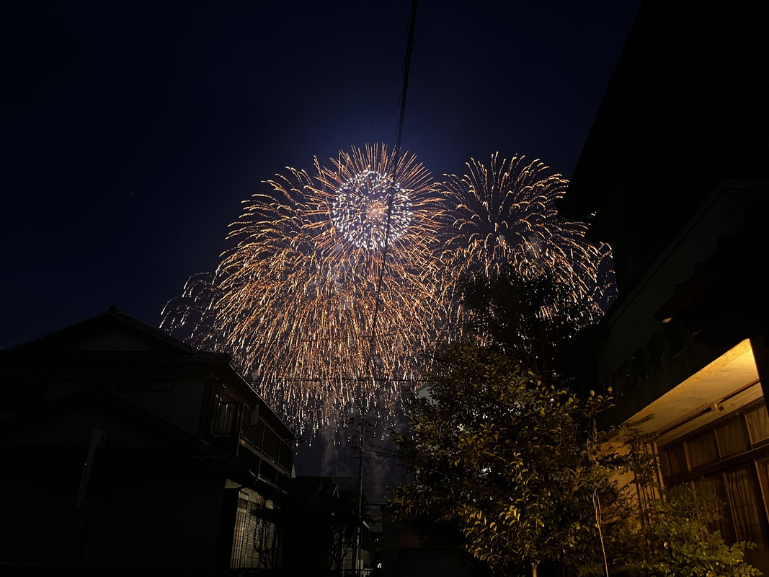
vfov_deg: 53.1
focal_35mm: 26
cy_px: 288
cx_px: 384
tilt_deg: +28.0
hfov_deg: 67.3
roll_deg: -0.5
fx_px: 578
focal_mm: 5.1
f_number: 1.6
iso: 1000
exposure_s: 1/29
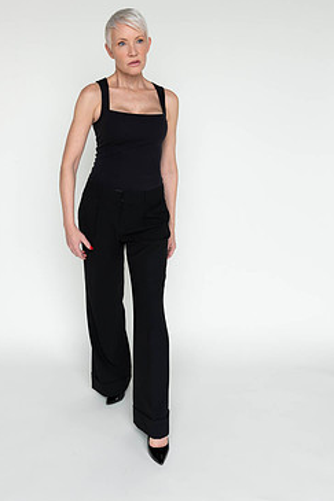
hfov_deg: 35.8
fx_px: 515
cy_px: 247
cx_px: 133
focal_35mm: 37
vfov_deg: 51.9
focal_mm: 30
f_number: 6.3
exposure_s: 1/125
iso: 640
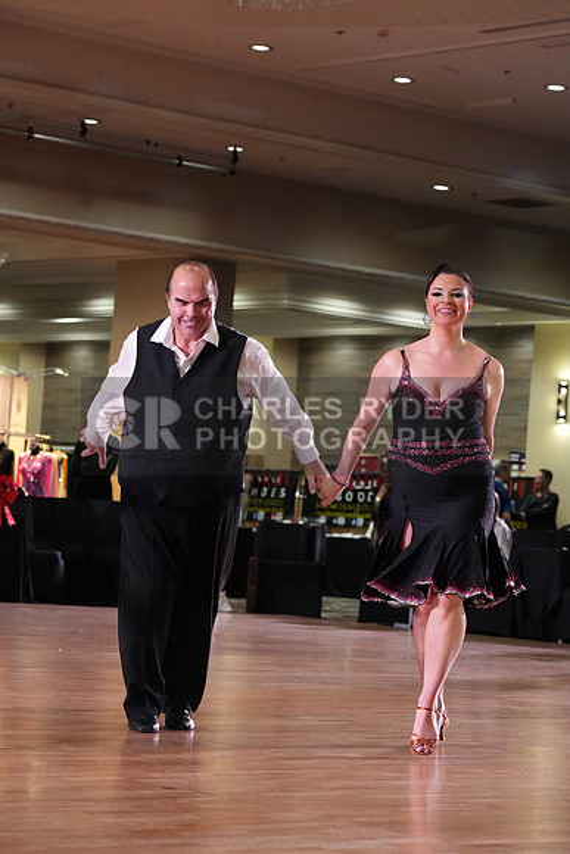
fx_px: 2492
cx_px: 285
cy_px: 427
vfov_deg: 19.5
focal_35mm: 105
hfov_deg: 13.0
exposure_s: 1/320
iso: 5000
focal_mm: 105
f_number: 5.6
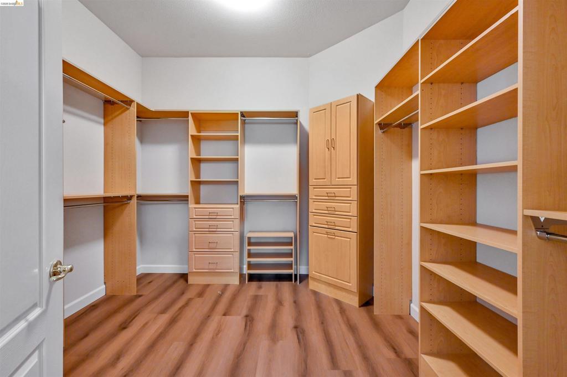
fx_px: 220
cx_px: 284
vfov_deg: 81.1
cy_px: 188
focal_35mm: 14
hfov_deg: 104.3
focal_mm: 14
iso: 2000
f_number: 8
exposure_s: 1/15
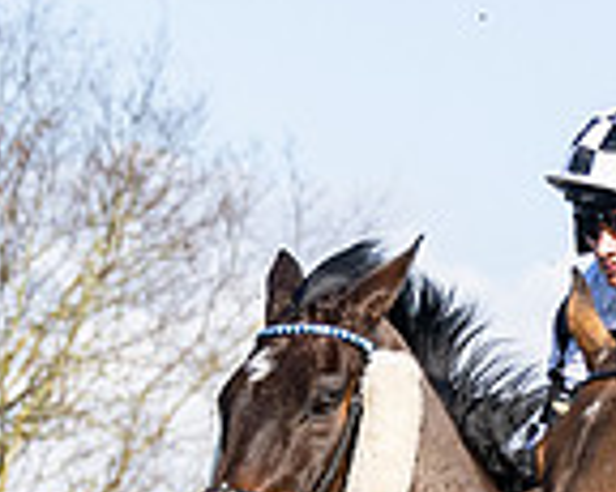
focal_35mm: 594
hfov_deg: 3.3
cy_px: 970
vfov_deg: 2.6
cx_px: 825
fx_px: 10822
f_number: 4
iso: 400
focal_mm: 70
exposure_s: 1/5000
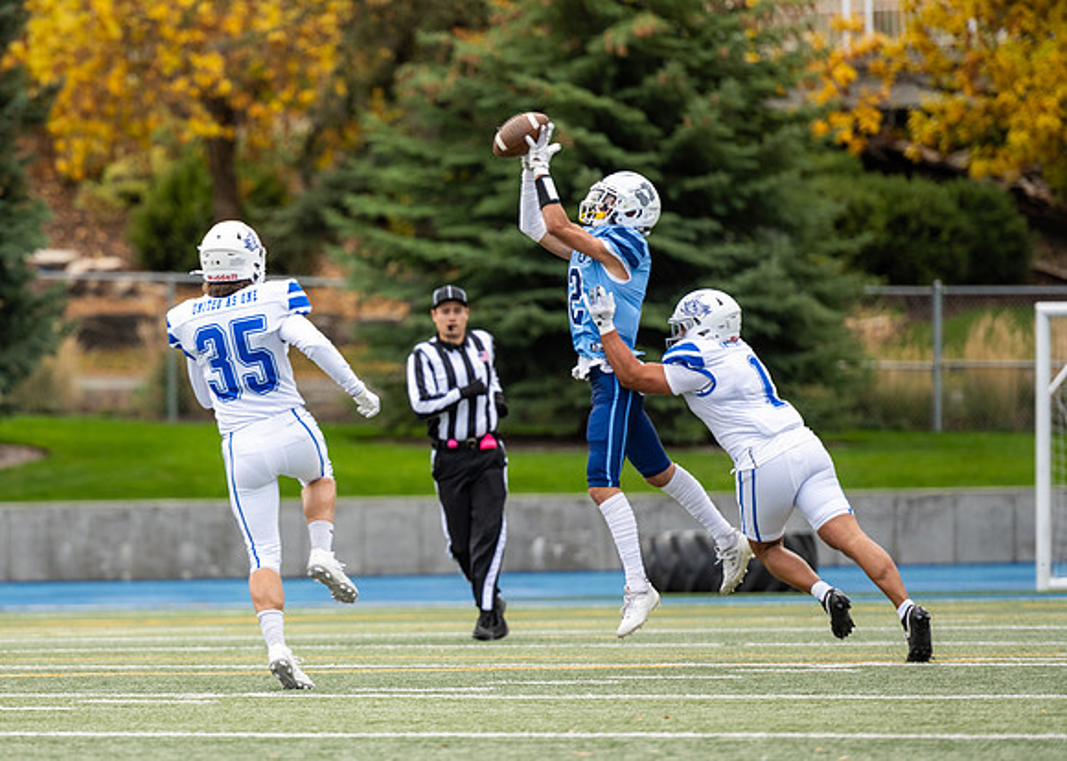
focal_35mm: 306
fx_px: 9267
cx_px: 233
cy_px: 382
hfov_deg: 6.6
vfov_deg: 4.7
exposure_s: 1/1000
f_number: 2.8
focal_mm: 200
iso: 125
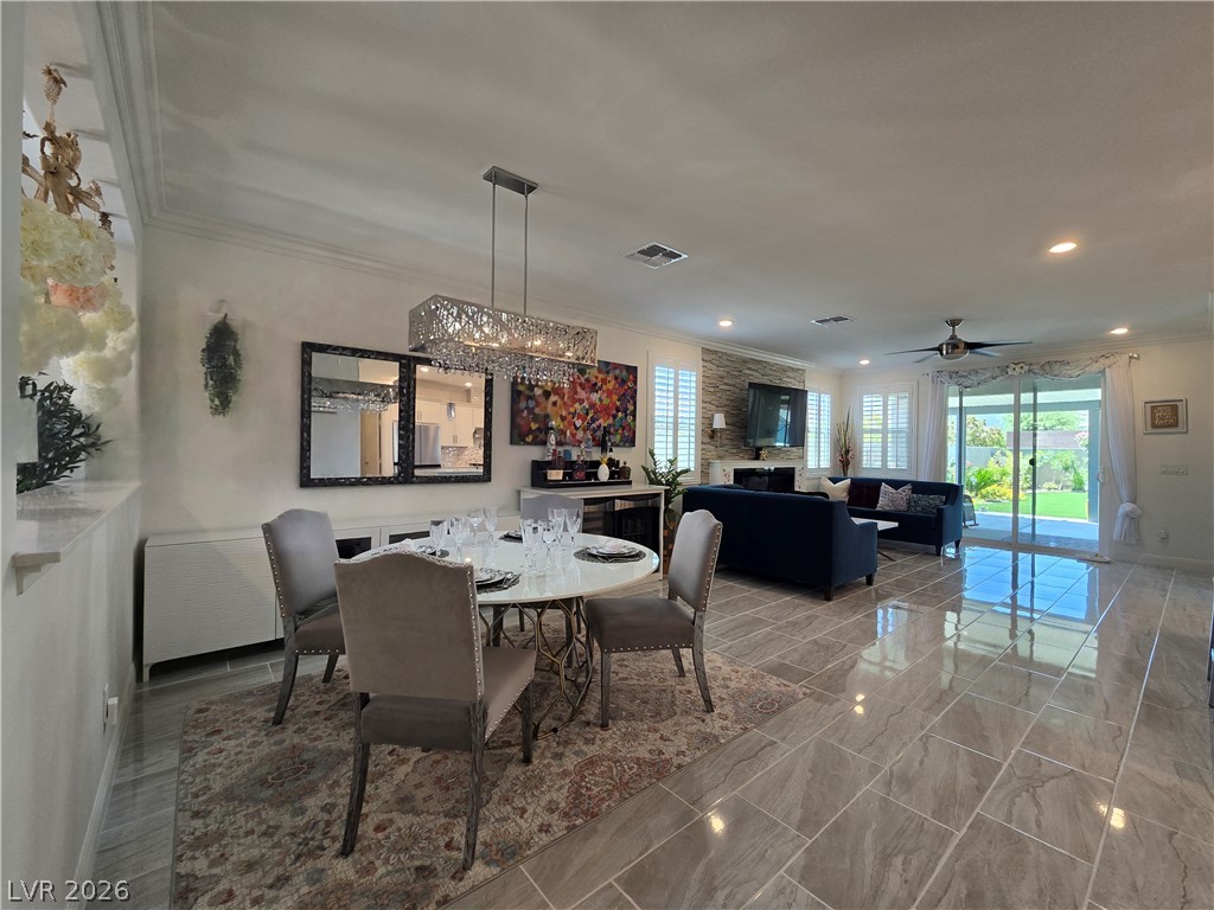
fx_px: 456
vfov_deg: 89.9
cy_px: 455
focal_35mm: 13
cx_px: 607
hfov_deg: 106.2
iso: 50
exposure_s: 1/60
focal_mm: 2.2
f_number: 2.2
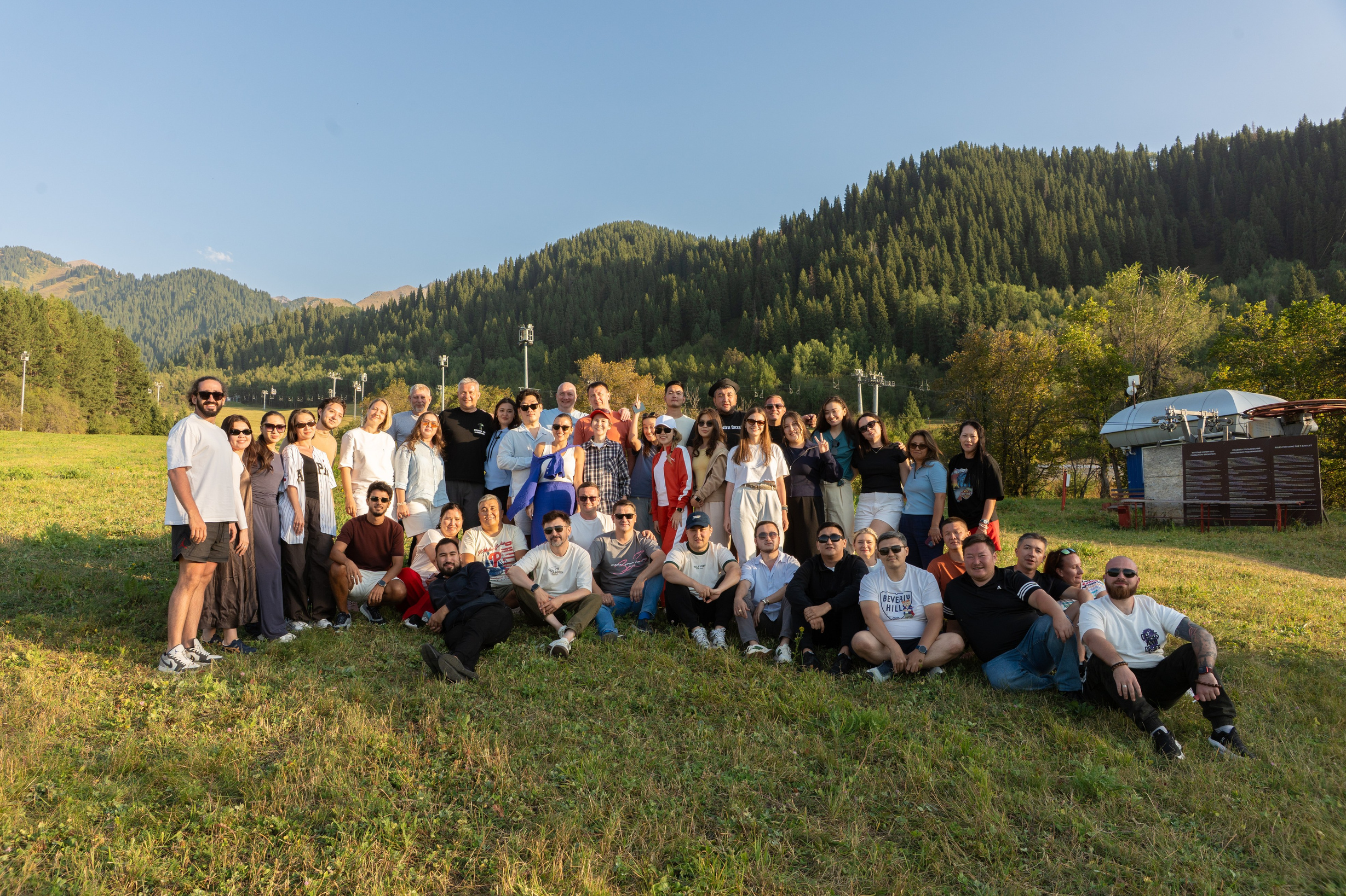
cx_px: 657
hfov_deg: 71.5
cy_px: 458
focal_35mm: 25
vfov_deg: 51.3
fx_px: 935
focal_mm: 24
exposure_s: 1/125
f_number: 8
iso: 200
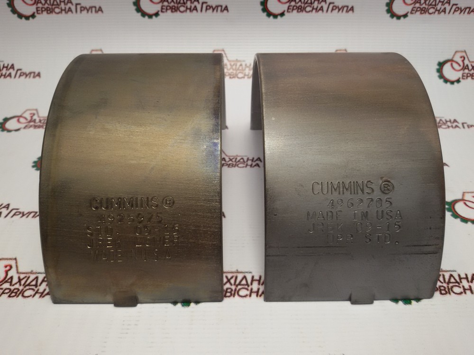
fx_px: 424
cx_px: 237
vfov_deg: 45.4
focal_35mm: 31
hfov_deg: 58.4
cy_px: 178
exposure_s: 1/100
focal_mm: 2.93
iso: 50
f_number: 2.4
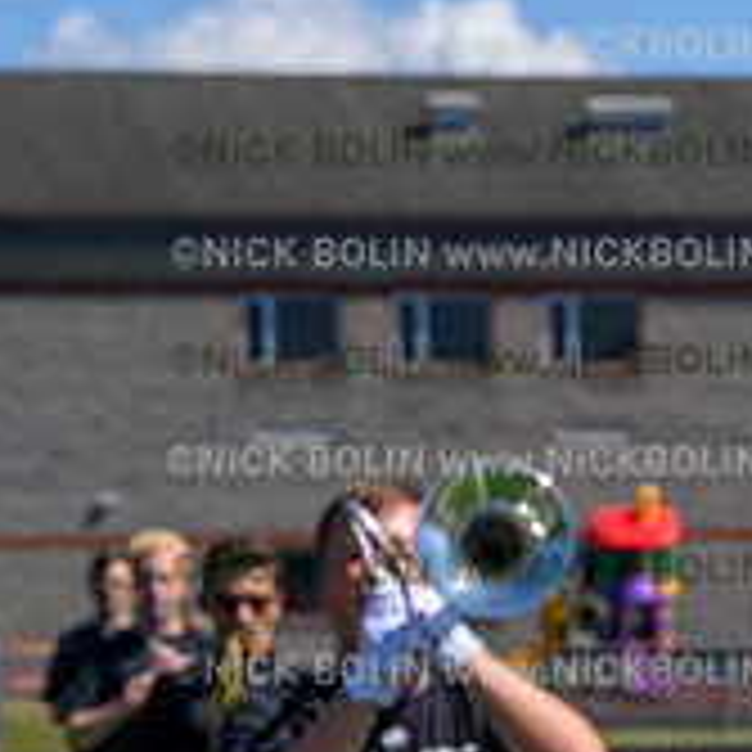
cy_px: 673
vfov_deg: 8.4
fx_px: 5088
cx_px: 1220
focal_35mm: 207
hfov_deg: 8.2
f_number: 8
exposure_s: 1/640
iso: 160
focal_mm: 70
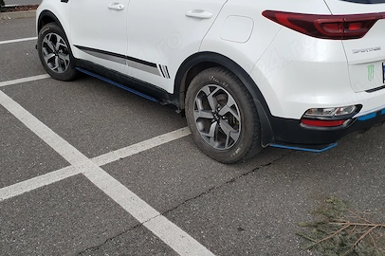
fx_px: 427
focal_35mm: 40
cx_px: 188
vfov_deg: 33.1
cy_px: 87
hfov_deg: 48.5
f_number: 1.8
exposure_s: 1/731
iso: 100
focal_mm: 4.75
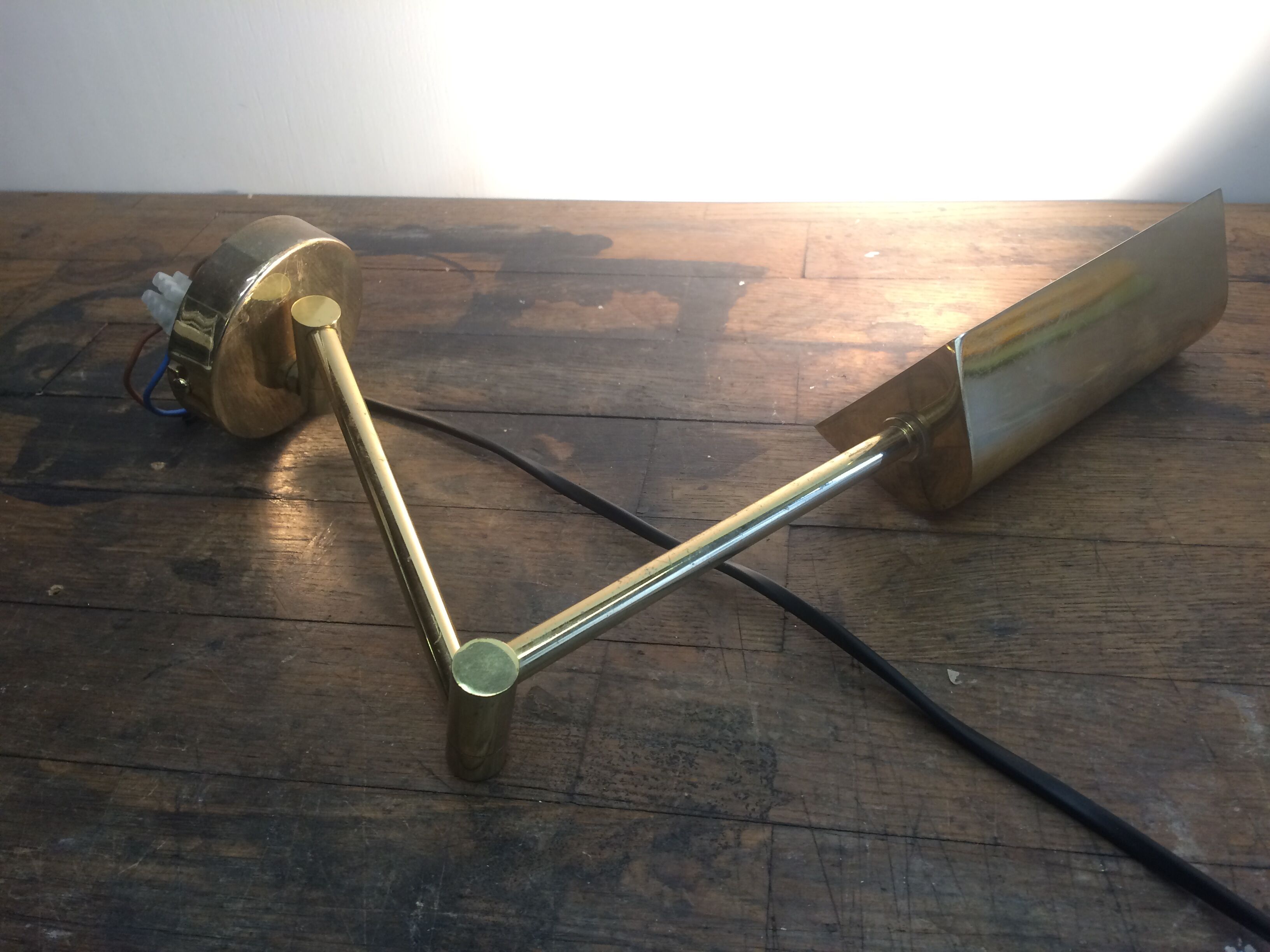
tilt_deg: -39.7
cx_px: 635
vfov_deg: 48.2
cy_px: 476
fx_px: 1064
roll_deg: +4.4
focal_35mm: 29
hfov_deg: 61.7
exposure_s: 1/33
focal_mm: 4.15
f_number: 2.2
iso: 50
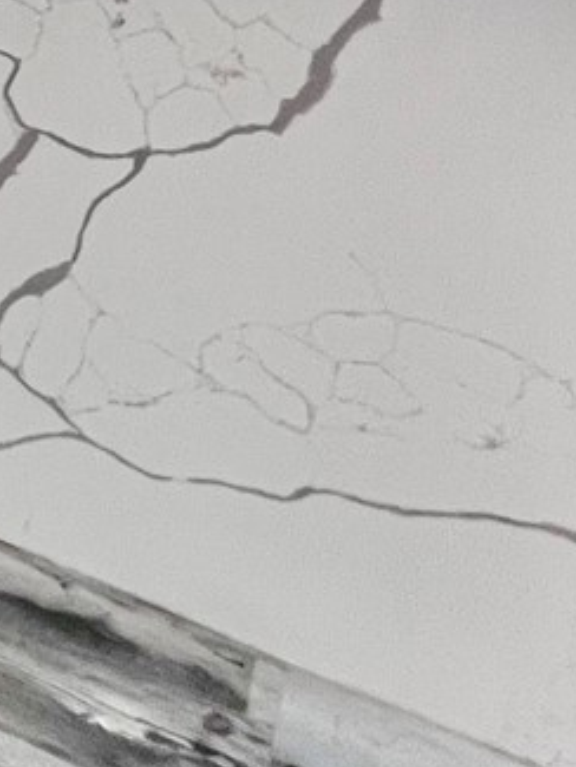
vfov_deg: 22.8
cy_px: -465
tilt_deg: -4.6
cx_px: -753
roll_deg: +2.7
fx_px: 1419
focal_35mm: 64
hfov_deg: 15.2
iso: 200
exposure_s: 1/120
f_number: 1.8
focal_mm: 1.57
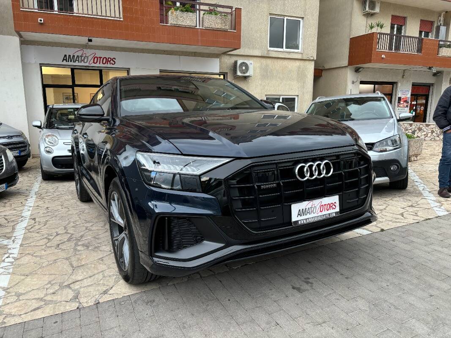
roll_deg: -0.6
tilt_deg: -10.2
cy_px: 169
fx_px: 339
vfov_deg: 53.1
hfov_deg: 67.3
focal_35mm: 26
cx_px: 226
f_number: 1.6
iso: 125
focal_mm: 5.96
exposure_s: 1/121
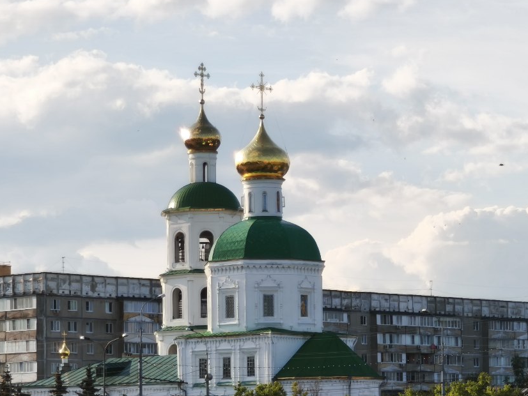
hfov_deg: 10.2
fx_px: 2945
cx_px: 283
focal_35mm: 193
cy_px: 324
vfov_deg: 7.7
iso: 50
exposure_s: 1/488
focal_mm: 7.1
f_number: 1.9
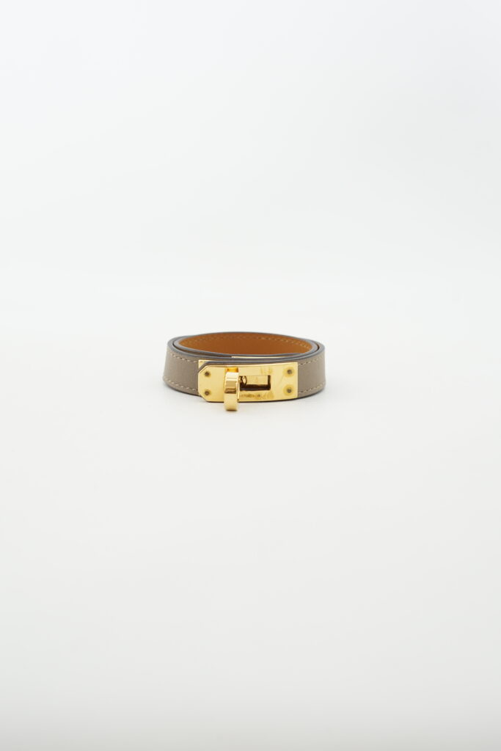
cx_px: 250
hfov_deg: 27.0
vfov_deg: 39.6
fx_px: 1043
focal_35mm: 50
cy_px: 376
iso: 640
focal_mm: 50
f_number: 6.3
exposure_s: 1/13
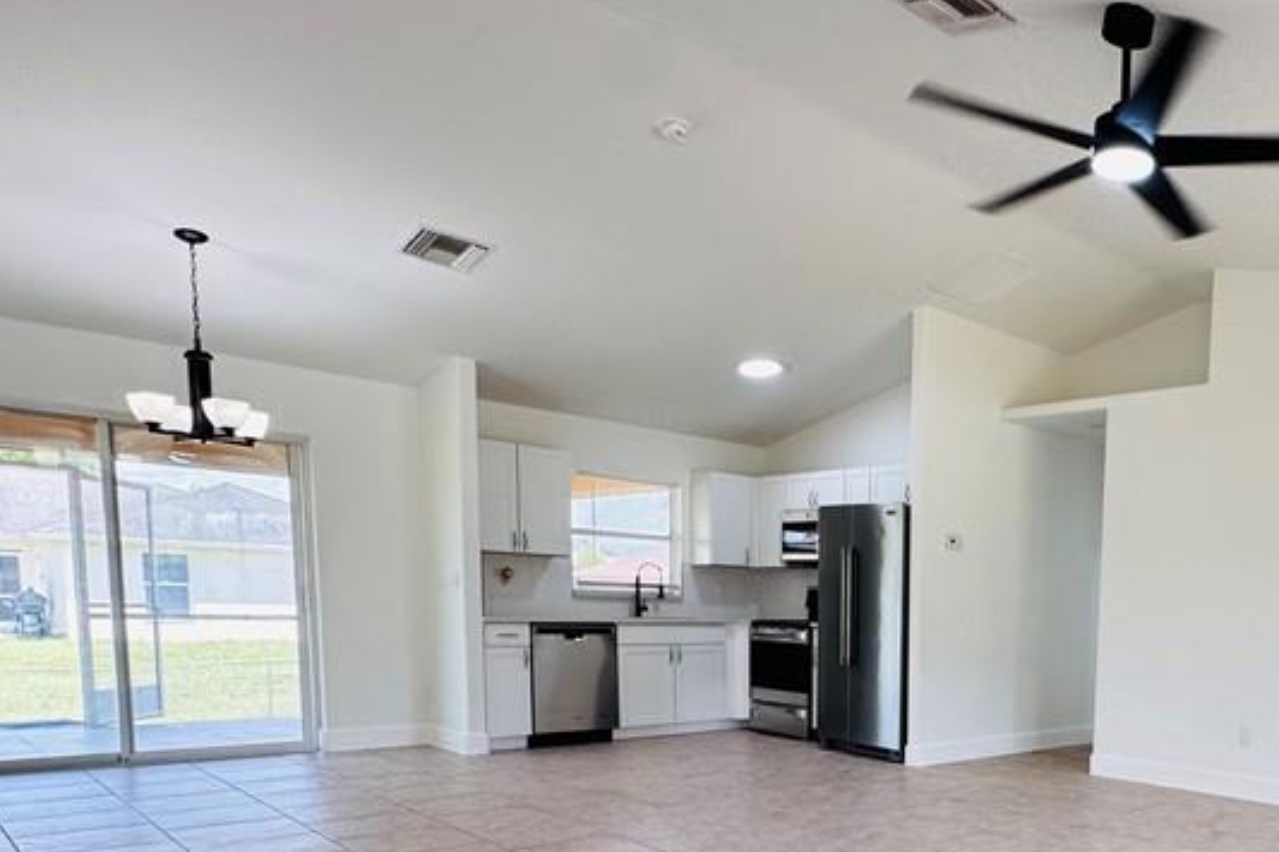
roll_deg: -2.0
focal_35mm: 28
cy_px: 713
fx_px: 994
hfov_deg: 59.0
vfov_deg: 43.6
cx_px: 1070
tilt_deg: -7.1
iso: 160
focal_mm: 2.22
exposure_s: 1/120
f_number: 2.2
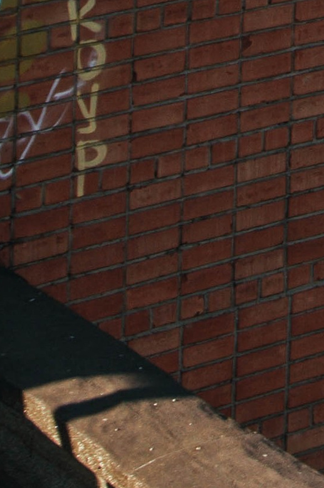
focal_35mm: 223
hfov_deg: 6.1
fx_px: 3017
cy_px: -493
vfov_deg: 8.7
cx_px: 540
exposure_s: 1/800
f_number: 5
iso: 200
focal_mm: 30
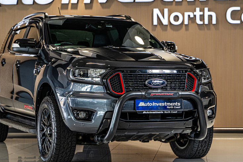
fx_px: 702
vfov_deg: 13.2
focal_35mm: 104
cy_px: 88
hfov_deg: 19.6
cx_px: 101
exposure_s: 1/160
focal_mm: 75
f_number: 4
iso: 500
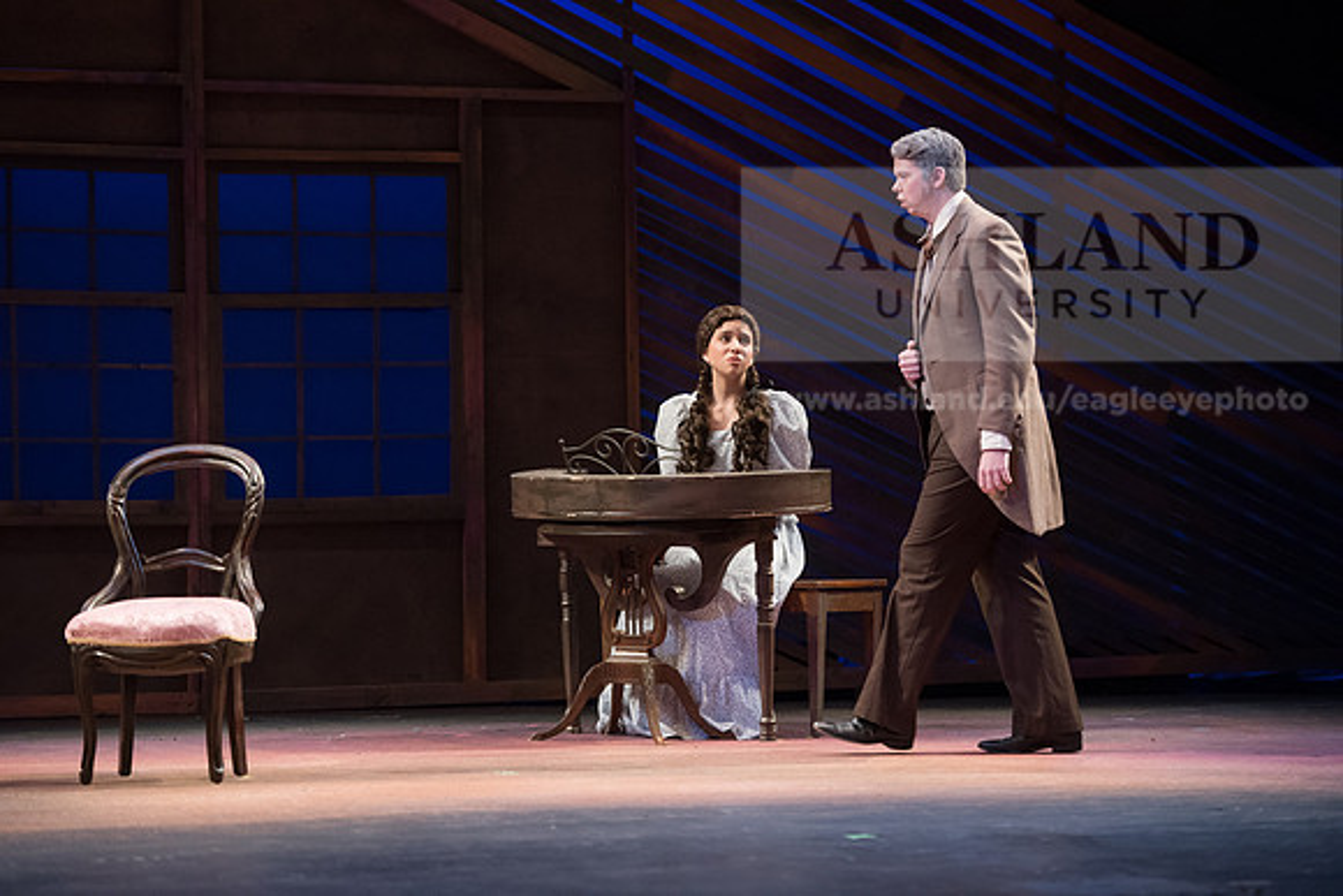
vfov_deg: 11.8
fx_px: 4328
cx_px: 672
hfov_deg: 17.6
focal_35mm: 116
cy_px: 448
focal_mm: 116
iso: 3200
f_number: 3.5
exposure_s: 1/400
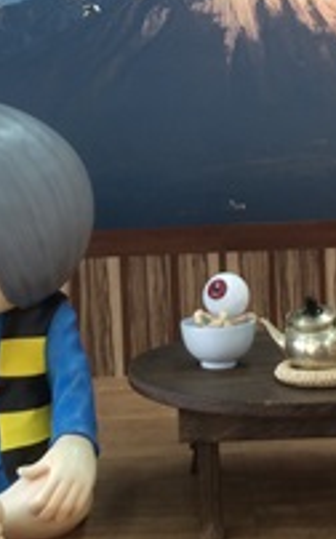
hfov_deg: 20.6
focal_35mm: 63
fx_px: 924
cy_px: 176
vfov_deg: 32.2
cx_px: 181
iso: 50
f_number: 2.2
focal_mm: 4.12
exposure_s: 1/40
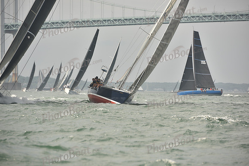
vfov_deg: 6.9
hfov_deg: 10.3
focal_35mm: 200
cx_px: 124
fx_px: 1384
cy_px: 83
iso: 250
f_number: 5.6
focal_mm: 200
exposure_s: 1/640
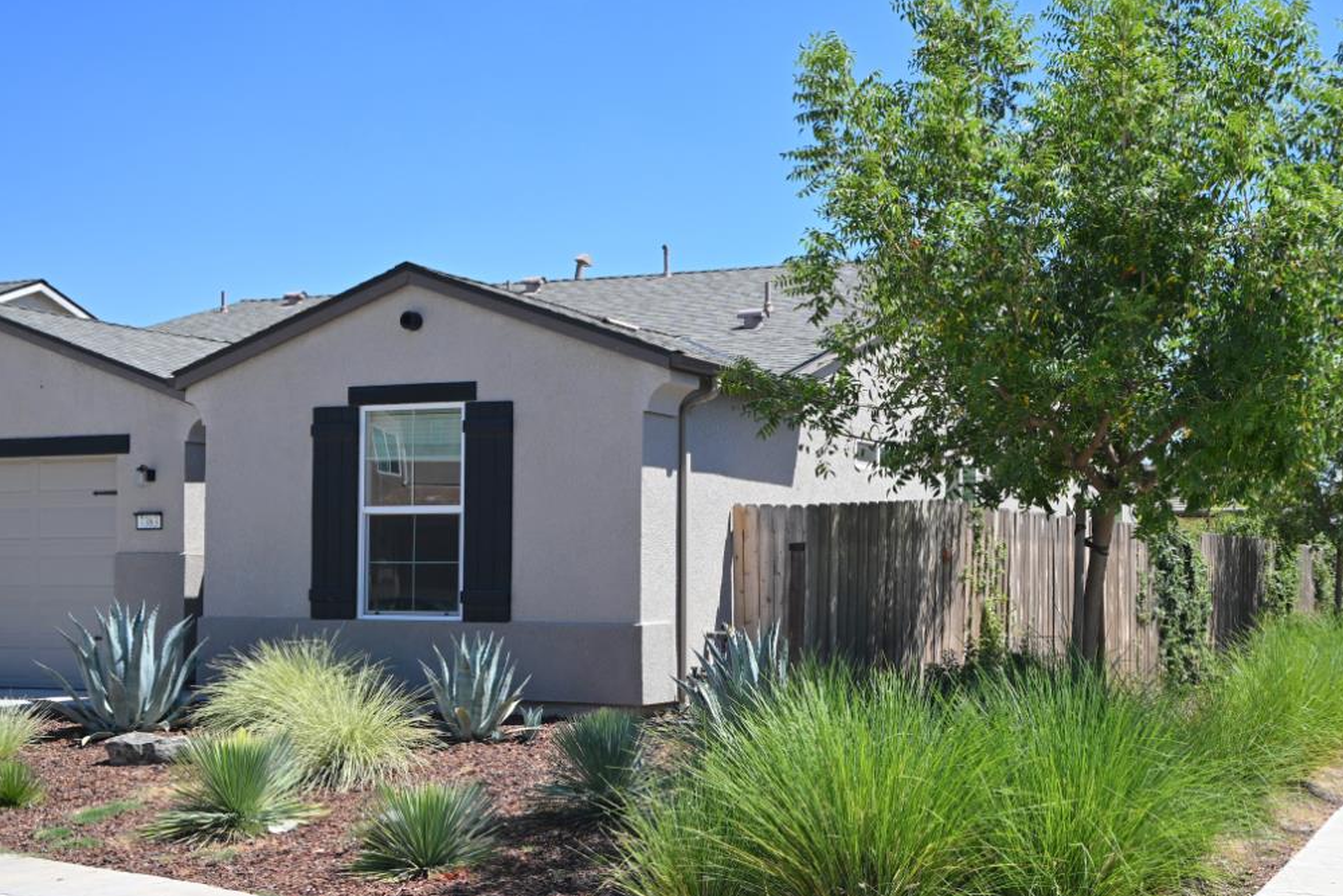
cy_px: 556
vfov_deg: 28.0
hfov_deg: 40.6
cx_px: 897
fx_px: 1791
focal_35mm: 48
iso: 100
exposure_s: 1/320
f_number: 7.1
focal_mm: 32
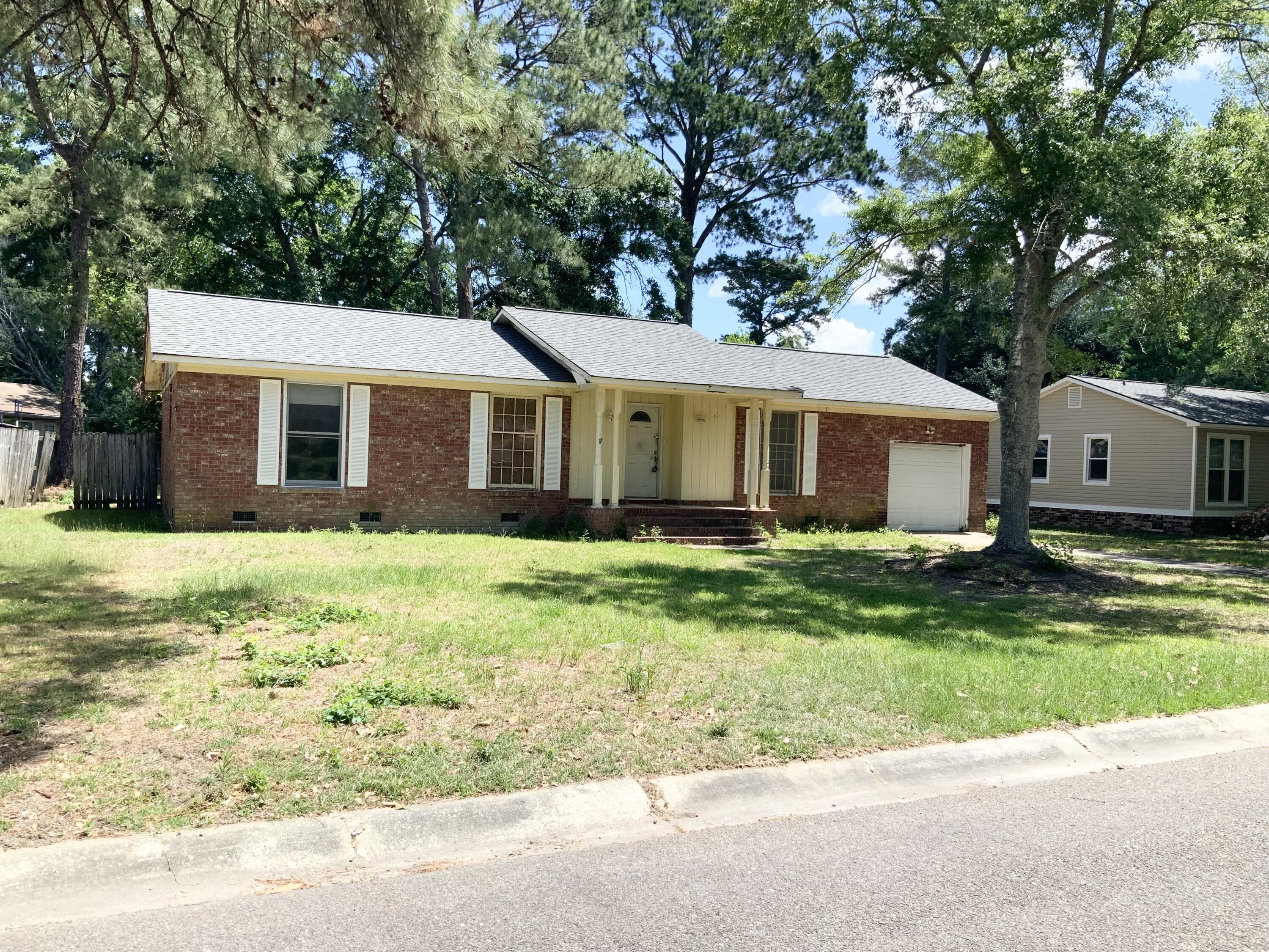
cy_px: 476
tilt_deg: -0.4
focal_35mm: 29
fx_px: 1063
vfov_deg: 48.2
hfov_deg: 61.7
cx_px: 634
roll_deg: -1.5
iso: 16
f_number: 1.8
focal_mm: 3
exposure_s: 1/1076
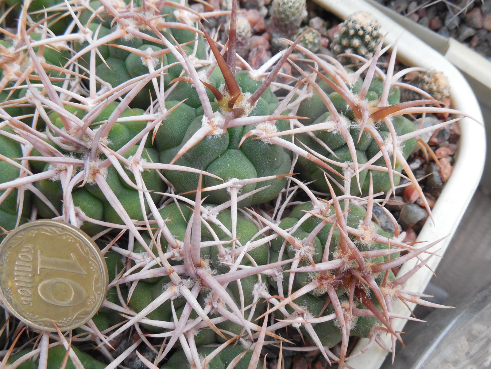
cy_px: 184
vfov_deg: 45.4
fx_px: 440
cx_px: 246
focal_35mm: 31
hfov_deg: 58.4
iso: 400
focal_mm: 5.6
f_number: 3.6
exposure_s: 1/30
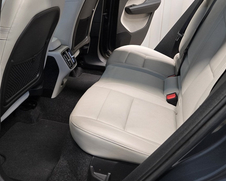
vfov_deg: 38.7
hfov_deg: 47.6
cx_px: 88
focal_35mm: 38
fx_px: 254
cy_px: 59
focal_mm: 5.4
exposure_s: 1/100
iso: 400
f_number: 1.8
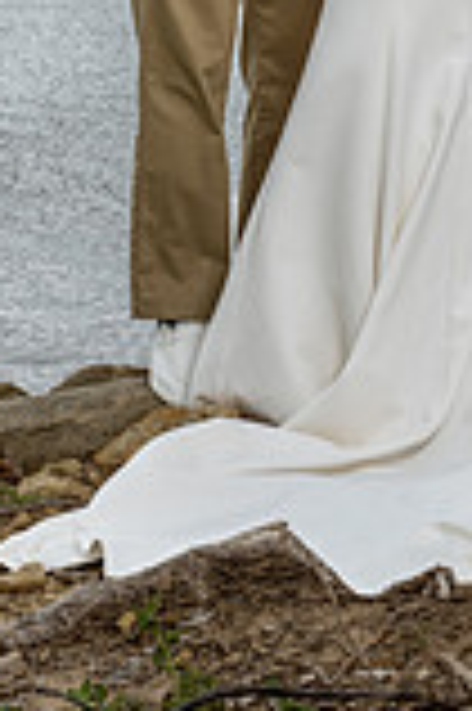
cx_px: 396
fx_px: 1971
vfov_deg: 19.5
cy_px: -76
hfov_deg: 13.6
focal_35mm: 100
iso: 100
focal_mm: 35
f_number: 8
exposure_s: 1/250
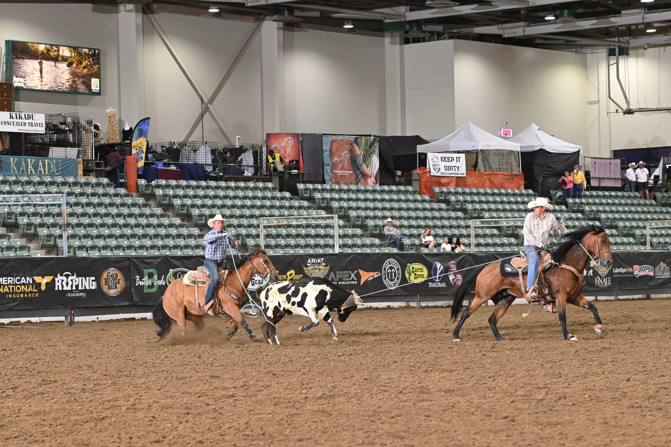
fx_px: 2273
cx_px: 336
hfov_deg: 16.8
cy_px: 224
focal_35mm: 122
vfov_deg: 11.2
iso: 4000
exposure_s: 1/250
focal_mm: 102
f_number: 6.3
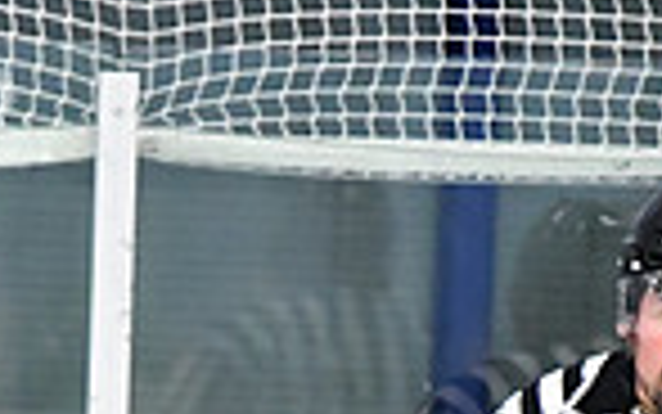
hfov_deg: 1.9
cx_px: 18
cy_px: 835
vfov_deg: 1.2
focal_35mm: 1114
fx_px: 20106
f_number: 3.2
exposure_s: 1/1250
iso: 6400
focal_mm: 185
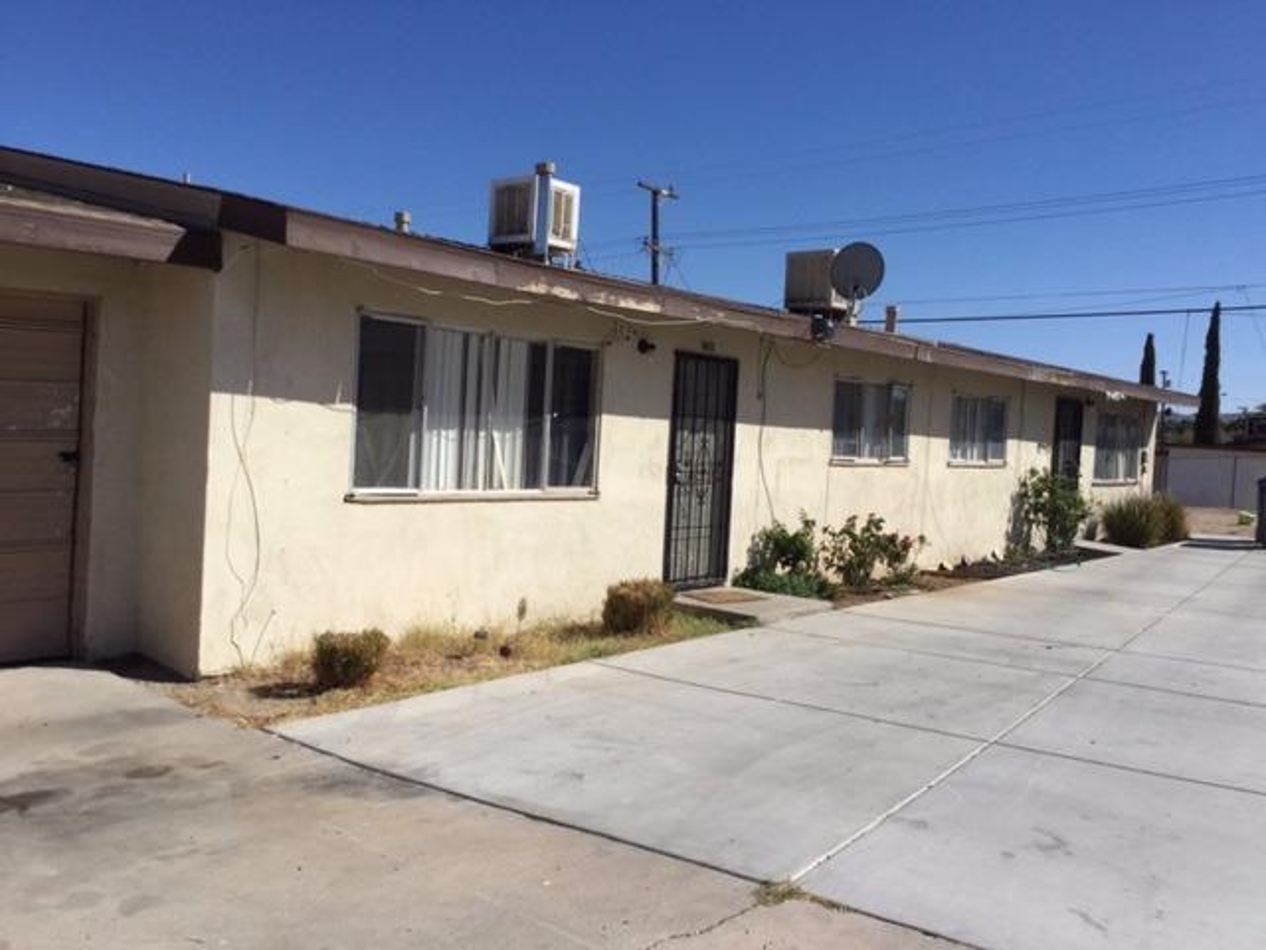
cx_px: 633
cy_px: 475
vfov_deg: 45.4
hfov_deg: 58.4
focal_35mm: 31
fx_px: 1134
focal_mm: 3.3
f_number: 2.4
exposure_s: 1/2469
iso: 25
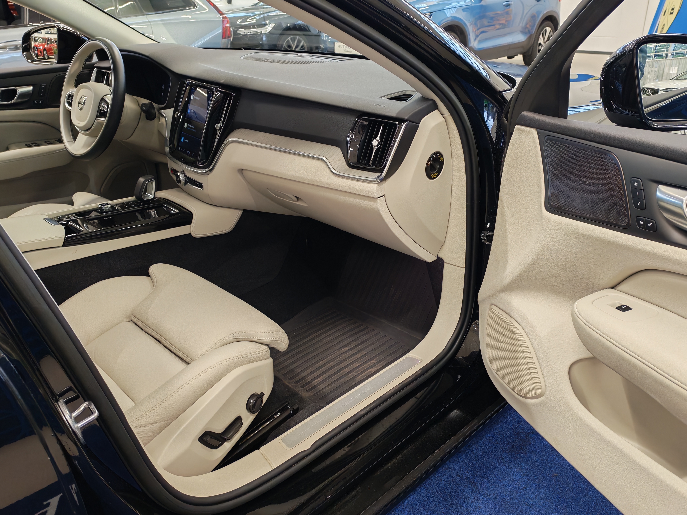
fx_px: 595
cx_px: 344
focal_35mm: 30
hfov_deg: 60.0
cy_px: 258
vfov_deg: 46.8
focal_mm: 6.12
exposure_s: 1/100
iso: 1000
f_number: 1.9
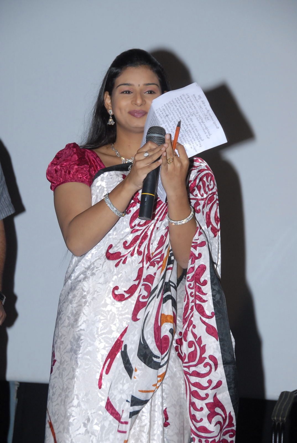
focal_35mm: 142
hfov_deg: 9.7
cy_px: 222
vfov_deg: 14.4
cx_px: 148
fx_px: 1755
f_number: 7.1
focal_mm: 95
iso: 400
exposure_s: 1/125
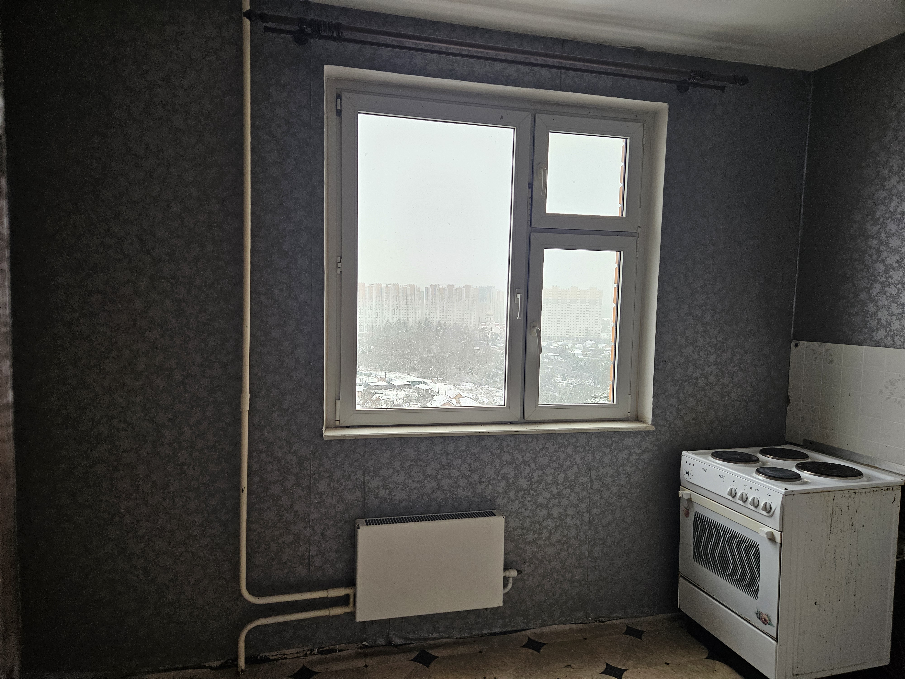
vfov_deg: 58.9
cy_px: 340
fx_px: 601
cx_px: 452
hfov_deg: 73.9
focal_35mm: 23
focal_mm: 5.4
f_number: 1.8
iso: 320
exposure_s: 1/200
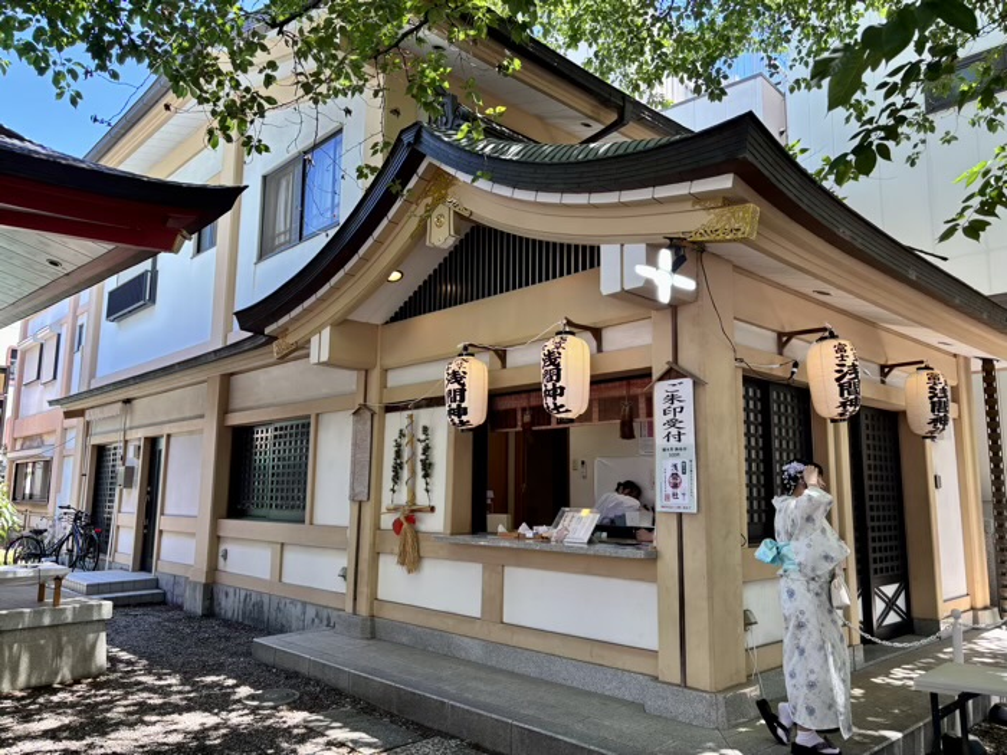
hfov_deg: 67.3
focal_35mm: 26
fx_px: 756
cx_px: 504
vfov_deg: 53.1
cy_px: 378
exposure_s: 1/160
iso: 50
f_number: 1.6
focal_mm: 5.96
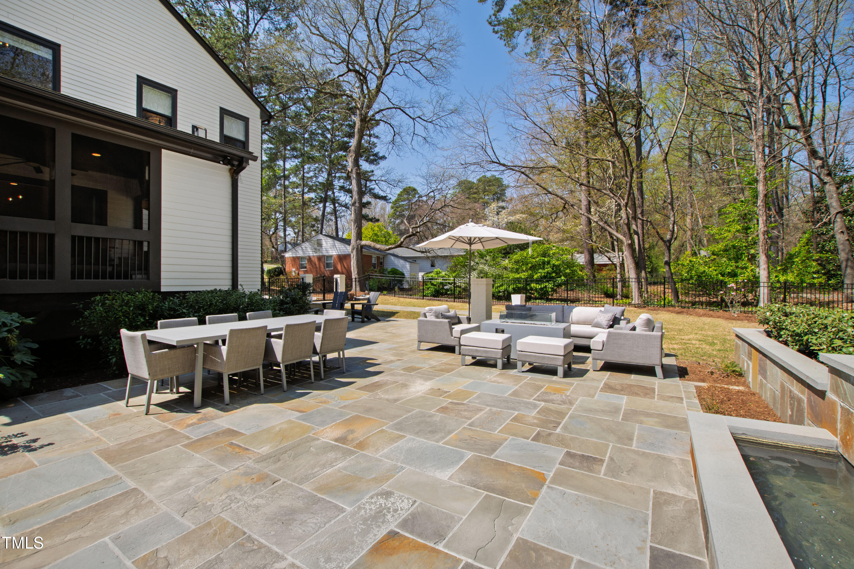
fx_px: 356
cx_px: 427
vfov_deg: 77.3
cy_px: 284
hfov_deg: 100.4
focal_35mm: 15
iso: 100
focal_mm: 10
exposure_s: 1/200
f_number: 8
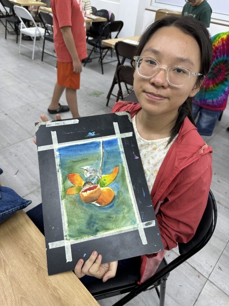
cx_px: 114
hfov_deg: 56.8
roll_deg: -8.9
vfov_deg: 71.6
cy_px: 153
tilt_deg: -38.4
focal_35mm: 24
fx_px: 212
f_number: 1.78
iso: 64
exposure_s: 1/100
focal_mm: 6.86
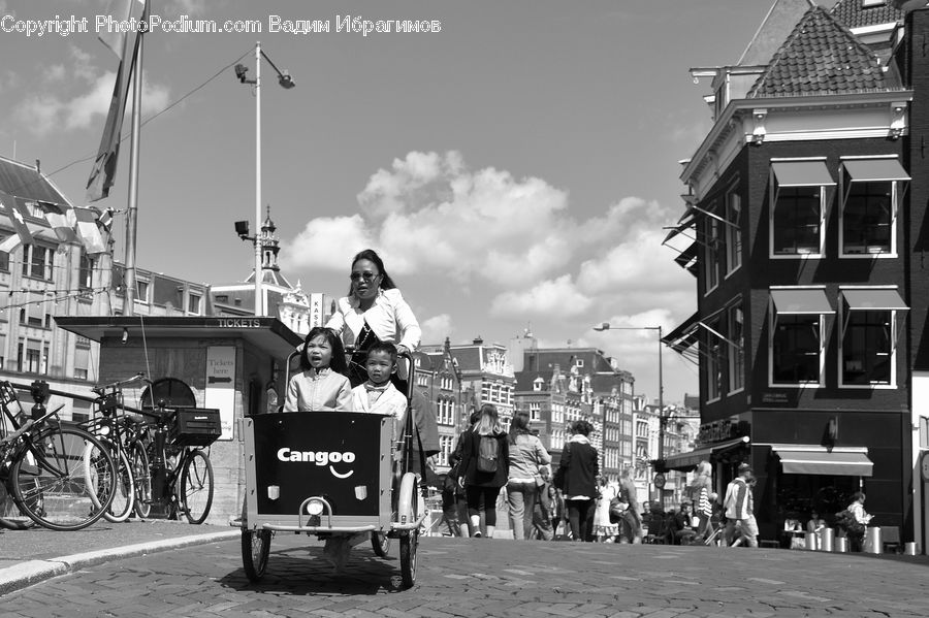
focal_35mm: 36
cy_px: 309
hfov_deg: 53.2
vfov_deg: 36.8
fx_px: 928
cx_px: 464
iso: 400
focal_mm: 24
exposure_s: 1/1600
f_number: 6.3
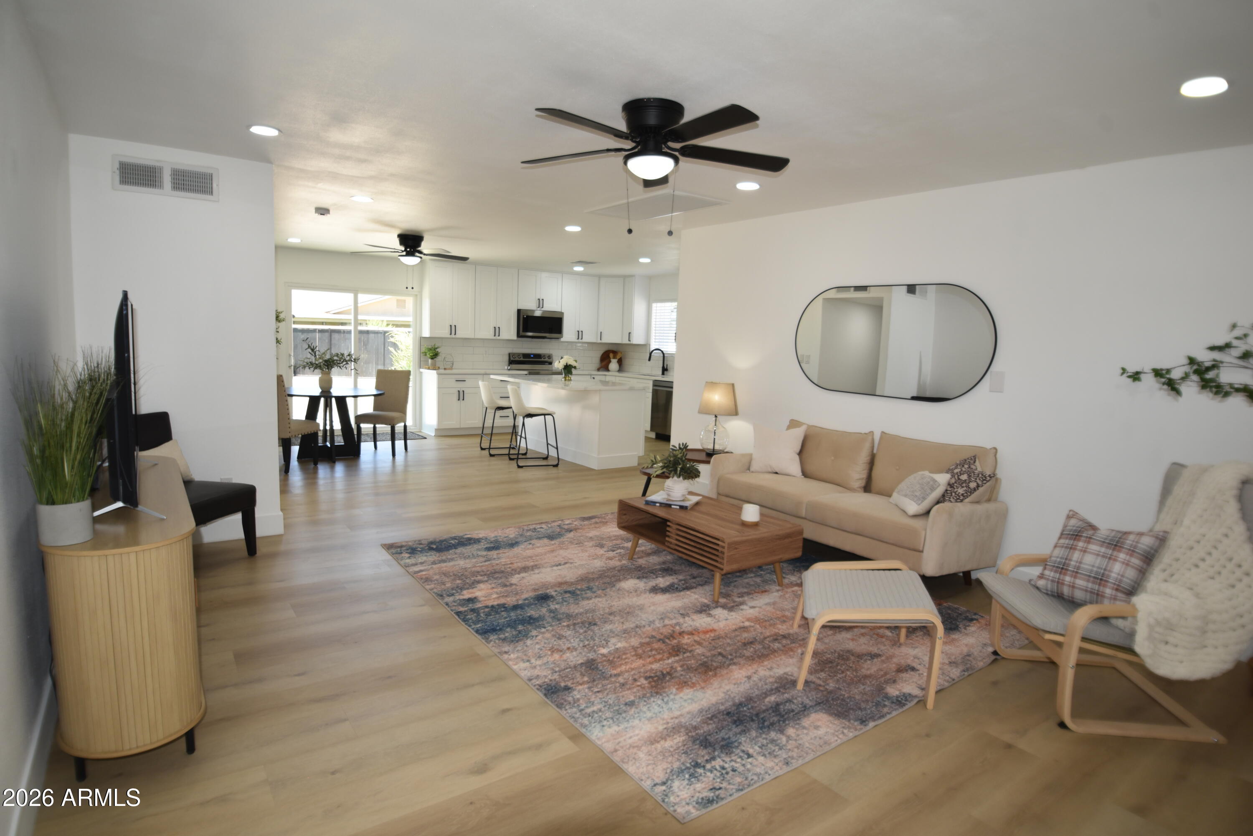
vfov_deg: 64.6
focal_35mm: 19
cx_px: 626
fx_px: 661
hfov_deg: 86.9
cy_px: 418
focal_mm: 19
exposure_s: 1/160
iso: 400
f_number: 4.2
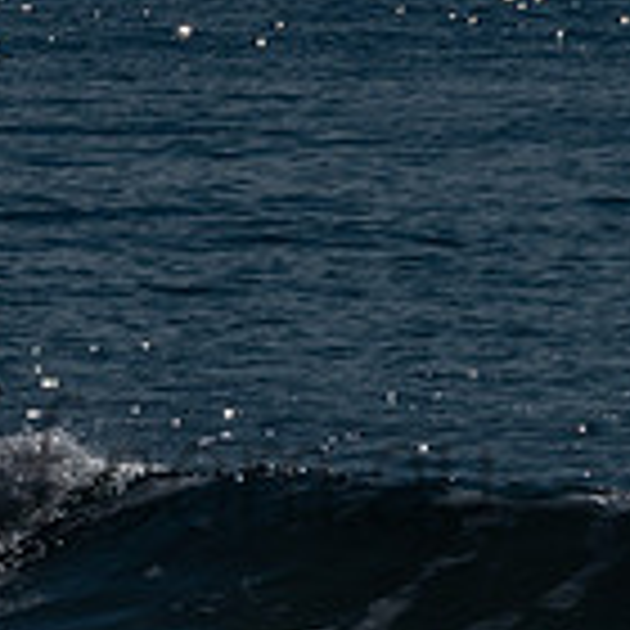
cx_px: 47
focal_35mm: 2107
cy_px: 406
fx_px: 43384
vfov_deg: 0.8
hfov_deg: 0.8
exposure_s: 1/1000
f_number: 13
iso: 64
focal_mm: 500
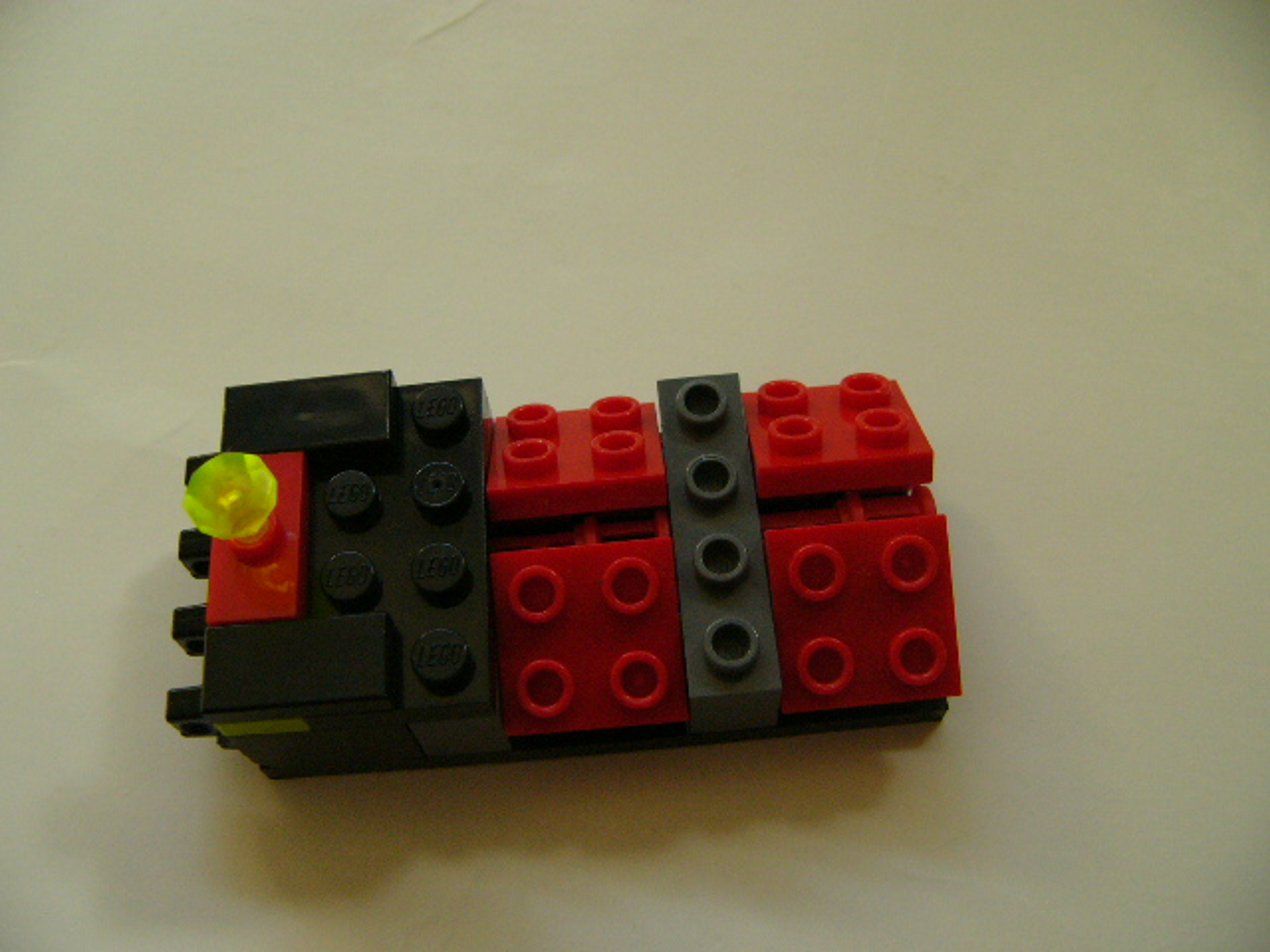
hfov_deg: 51.4
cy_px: 476
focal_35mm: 36
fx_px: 1321
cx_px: 635
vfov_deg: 39.7
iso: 200
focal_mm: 6
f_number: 2.8
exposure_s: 1/50
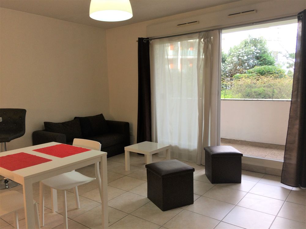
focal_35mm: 29
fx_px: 256
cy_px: 114
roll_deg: +2.7
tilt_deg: -6.2
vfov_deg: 48.2
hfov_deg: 61.7
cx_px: 153
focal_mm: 4.15
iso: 50
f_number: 2.2
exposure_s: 1/50
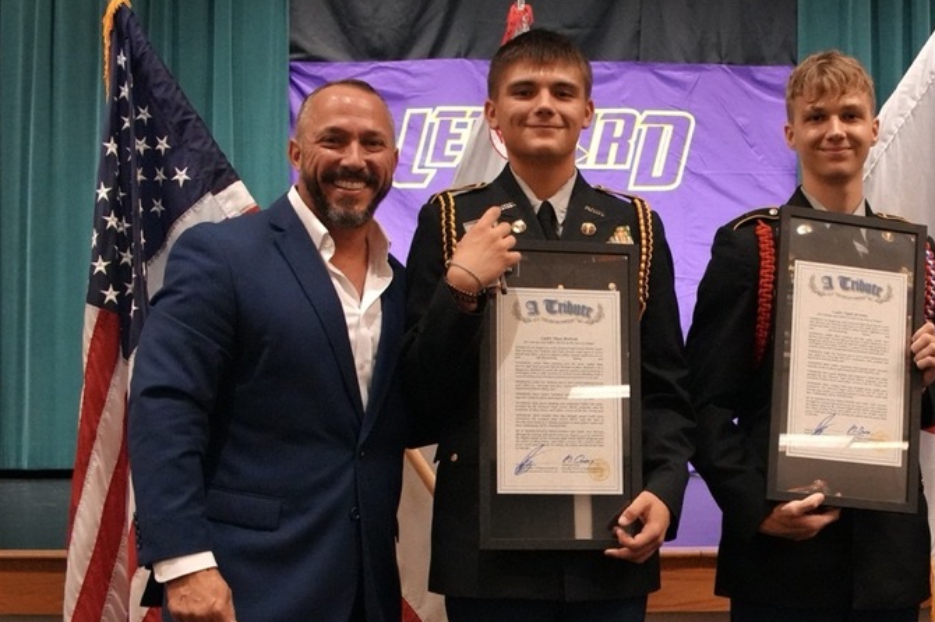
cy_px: 446
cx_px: 677
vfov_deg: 24.4
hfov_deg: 35.6
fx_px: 1428
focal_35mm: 55
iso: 6400
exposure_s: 1/160
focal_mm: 24
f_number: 4
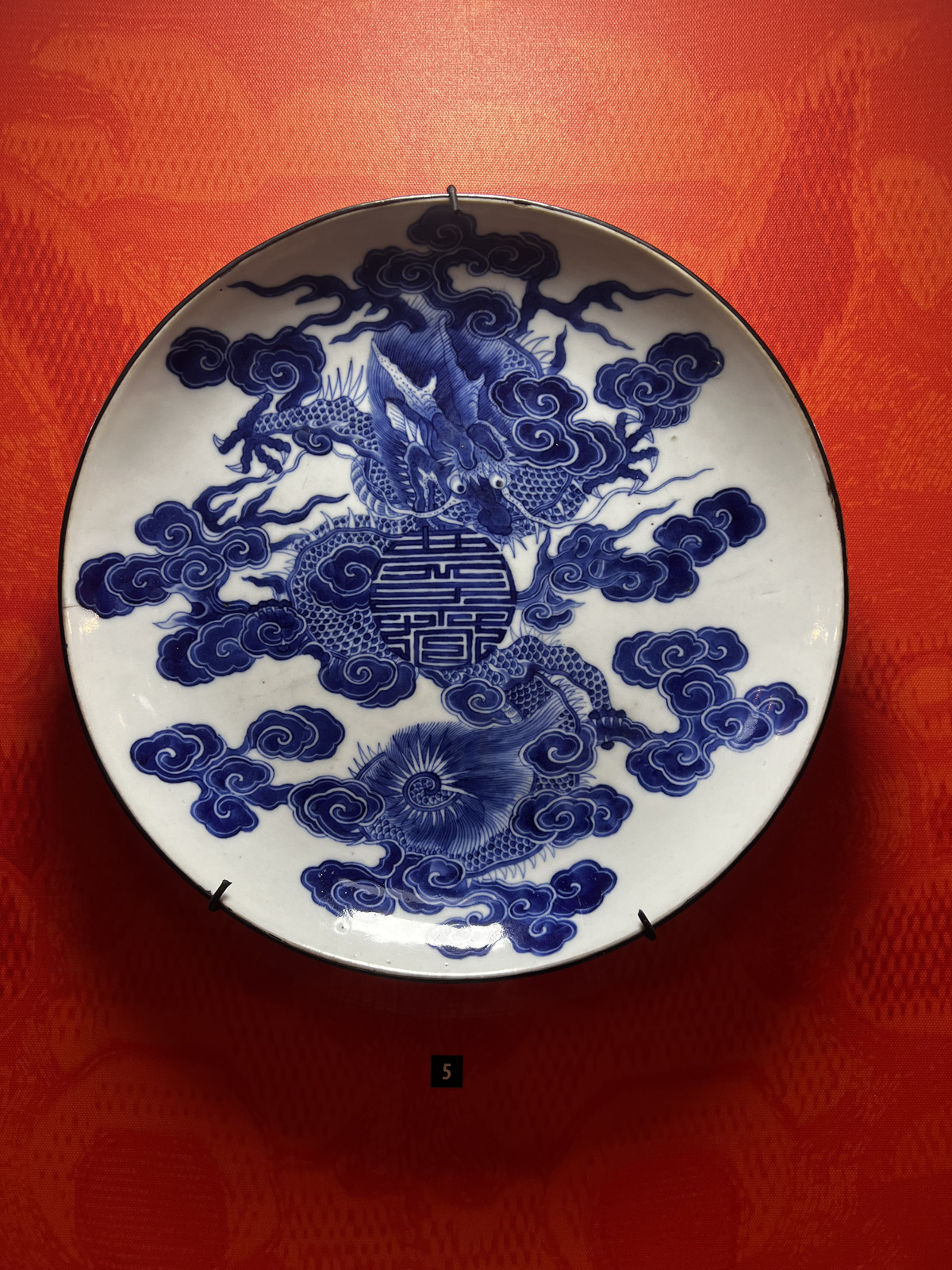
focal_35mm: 26
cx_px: 476
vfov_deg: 67.3
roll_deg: -0.2
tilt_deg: +0.2
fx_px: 953
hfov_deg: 53.1
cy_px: 635
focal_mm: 5.7
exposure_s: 1/100
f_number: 1.5
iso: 100
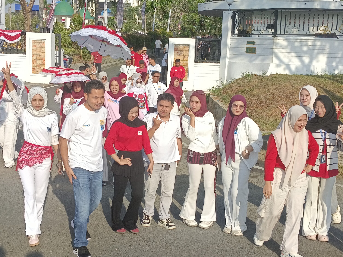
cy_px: 127
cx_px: 171
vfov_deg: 28.6
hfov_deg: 37.5
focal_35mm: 51
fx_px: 505
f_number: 1.79
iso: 100
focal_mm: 4.84
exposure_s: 1/558
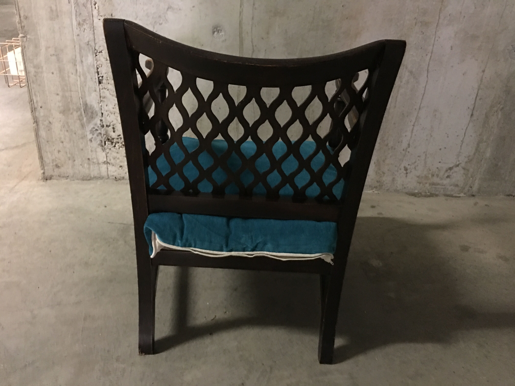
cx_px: 258
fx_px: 431
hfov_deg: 61.7
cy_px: 193
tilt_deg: -26.8
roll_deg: -4.6
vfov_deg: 48.2
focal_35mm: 29
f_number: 2.2
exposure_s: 1/4
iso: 160
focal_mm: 4.15
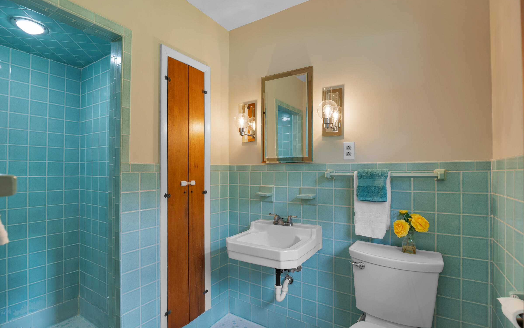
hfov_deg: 94.3
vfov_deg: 68.0
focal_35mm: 17
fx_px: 243
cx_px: 256
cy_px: 166
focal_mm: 16
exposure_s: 1/25
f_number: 4.5
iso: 250
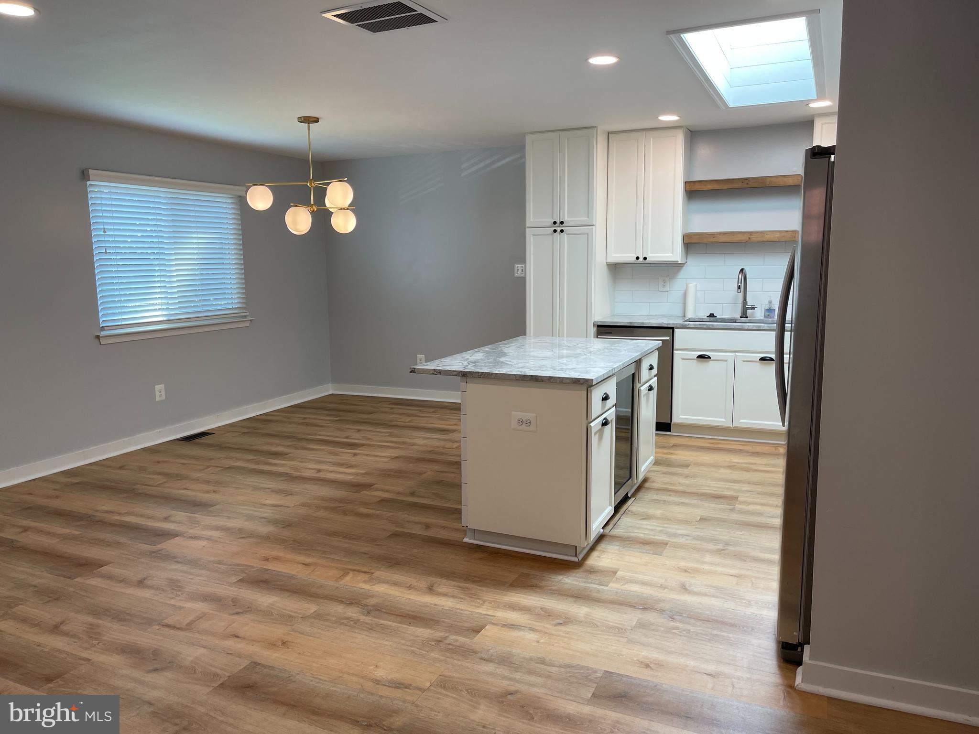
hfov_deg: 67.3
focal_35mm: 26
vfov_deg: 53.1
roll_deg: +0.6
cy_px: 367
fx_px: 735
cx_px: 490
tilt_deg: -8.4
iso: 64
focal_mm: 5.1
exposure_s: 1/120
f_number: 1.6
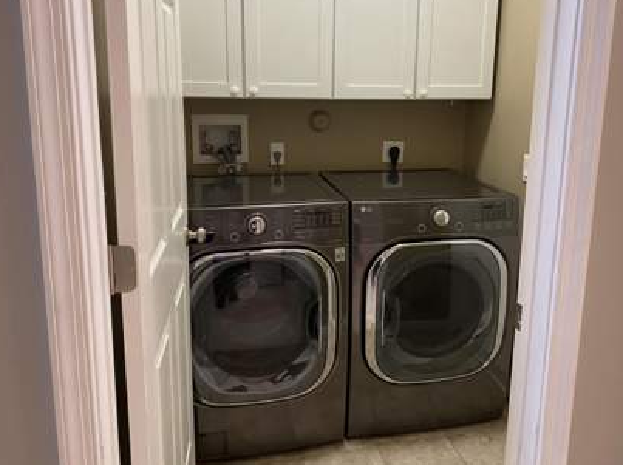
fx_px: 557
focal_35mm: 31
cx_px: 354
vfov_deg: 45.2
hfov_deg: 58.2
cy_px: 192
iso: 250
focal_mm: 4.25
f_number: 1.8
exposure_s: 1/60
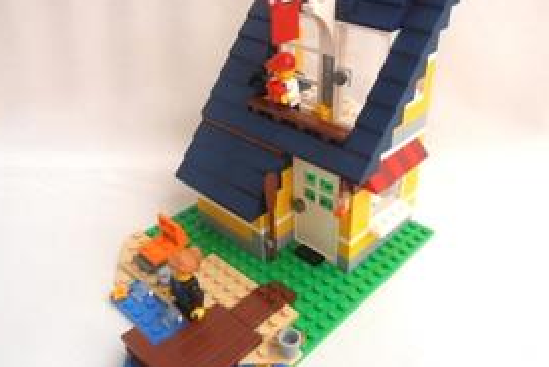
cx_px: 270
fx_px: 504
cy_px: 165
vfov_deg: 40.0
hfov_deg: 57.2
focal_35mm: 33
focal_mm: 4.2
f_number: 3
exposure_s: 1/160
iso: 80
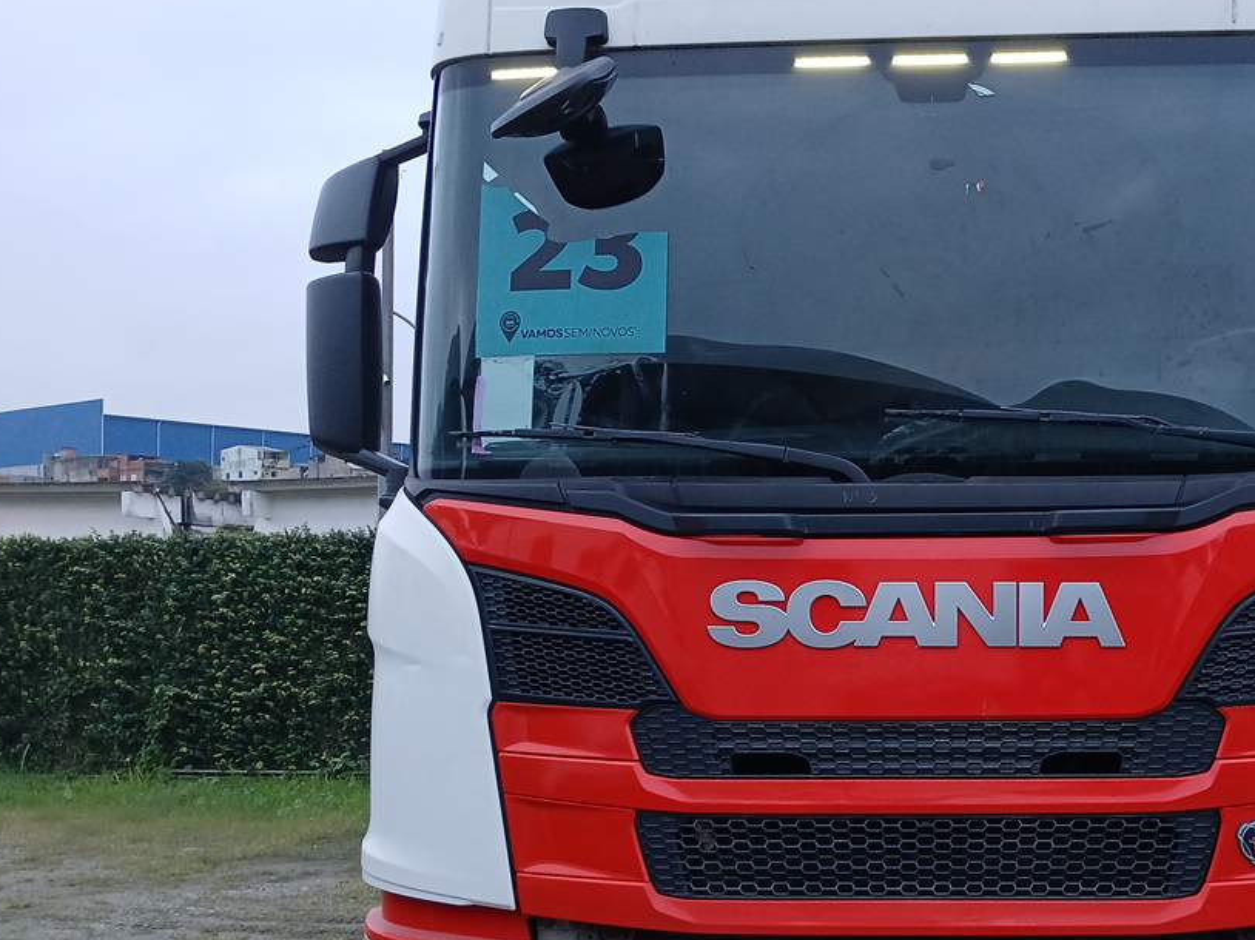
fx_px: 1667
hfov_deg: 39.9
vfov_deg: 31.4
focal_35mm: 46
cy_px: 592
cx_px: 964
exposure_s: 1/60
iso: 132
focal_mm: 3.98
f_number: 1.8
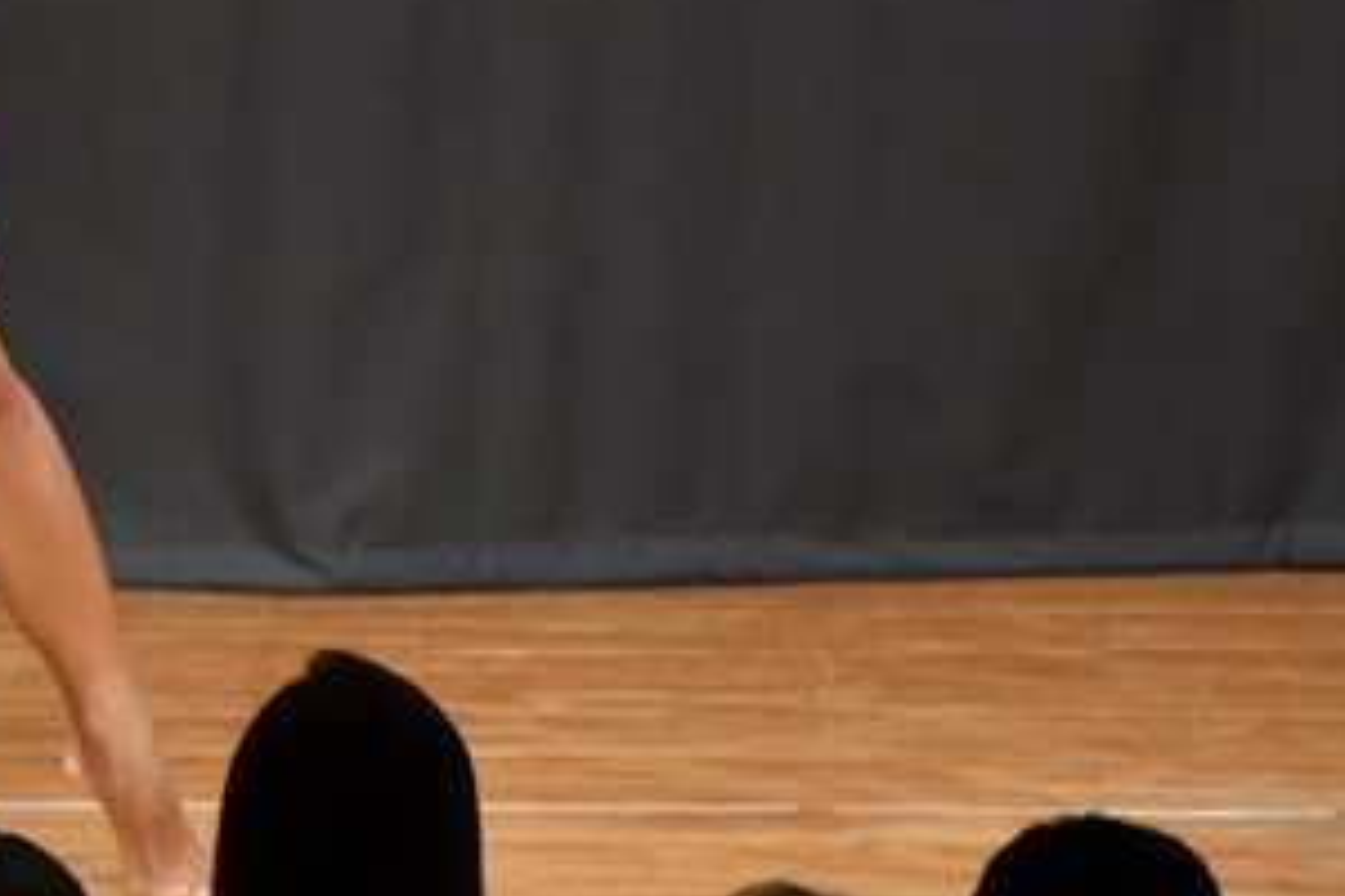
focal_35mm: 658
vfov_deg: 2.1
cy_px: -22
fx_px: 24582
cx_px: -191
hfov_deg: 3.1
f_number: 5.6
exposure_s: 1/400
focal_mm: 170
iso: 7200
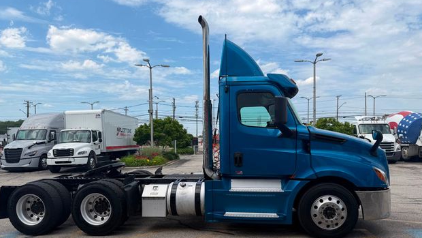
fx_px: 302
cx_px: 212
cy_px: 155
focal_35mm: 27
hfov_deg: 69.9
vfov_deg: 42.4
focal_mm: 6.76
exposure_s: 1/5319
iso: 80
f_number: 1.78
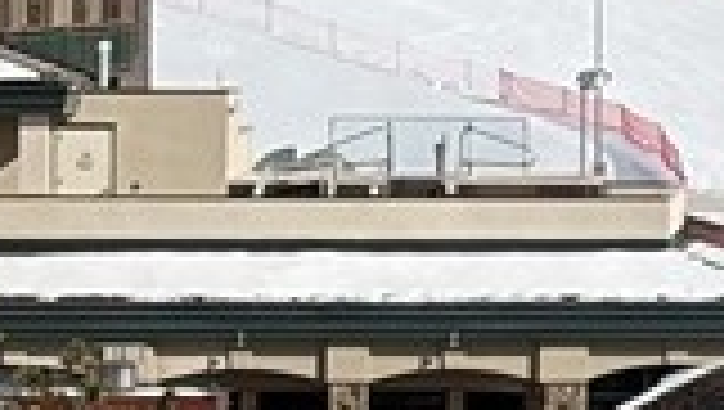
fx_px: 8649
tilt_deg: +1.5
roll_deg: -0.4
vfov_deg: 2.7
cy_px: -212
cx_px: 2172
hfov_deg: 4.6
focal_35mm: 450
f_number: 1.6
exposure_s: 1/7813
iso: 40
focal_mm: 5.96
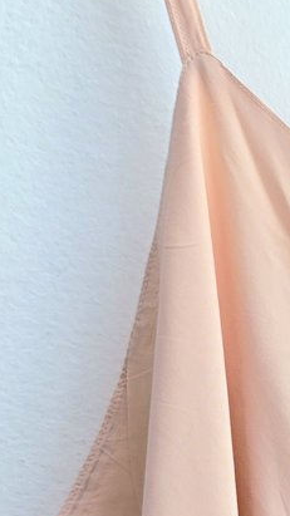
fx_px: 1600
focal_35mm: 117
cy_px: 495
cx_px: 621
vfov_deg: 17.9
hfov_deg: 9.5
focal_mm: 6.3
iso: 20
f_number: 1.7
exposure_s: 1/120
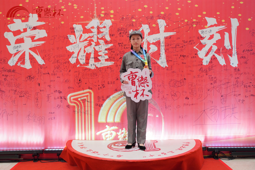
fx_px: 262
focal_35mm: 37
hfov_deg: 51.9
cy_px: 85
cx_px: 128
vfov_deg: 36.0
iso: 2000
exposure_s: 1/200
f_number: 2.8
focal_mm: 37
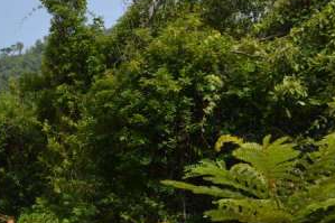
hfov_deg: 23.7
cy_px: 138
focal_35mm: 75
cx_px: -102
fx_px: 698
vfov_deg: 18.1
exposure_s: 1/160
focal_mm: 28
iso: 100
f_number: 6.3
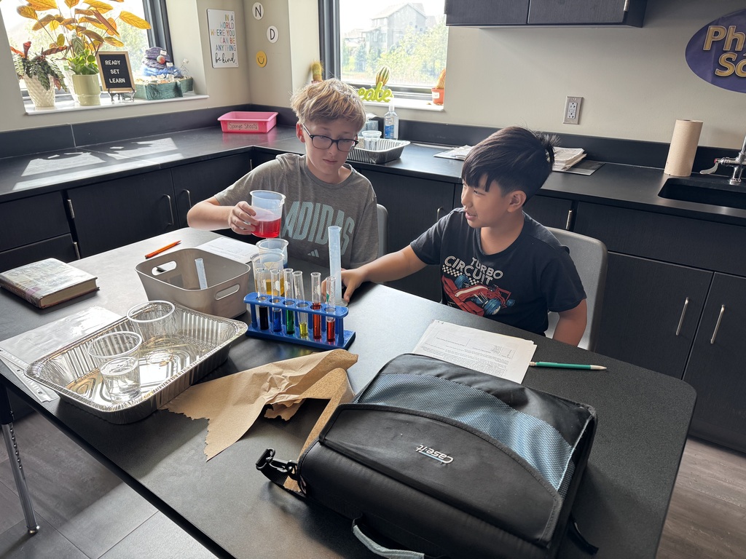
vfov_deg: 56.8
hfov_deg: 71.6
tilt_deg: -24.7
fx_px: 517
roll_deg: -0.2
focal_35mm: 24
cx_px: 373
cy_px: 280
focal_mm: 6.76
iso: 125
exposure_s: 1/120
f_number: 1.78
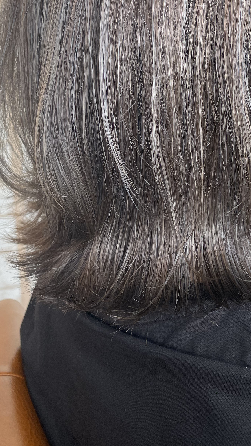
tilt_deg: -10.1
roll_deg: +2.2
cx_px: 143
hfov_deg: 25.4
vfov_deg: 43.1
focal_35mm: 47
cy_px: 150
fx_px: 556
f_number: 1.6
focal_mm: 4.2
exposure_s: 1/120
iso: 64
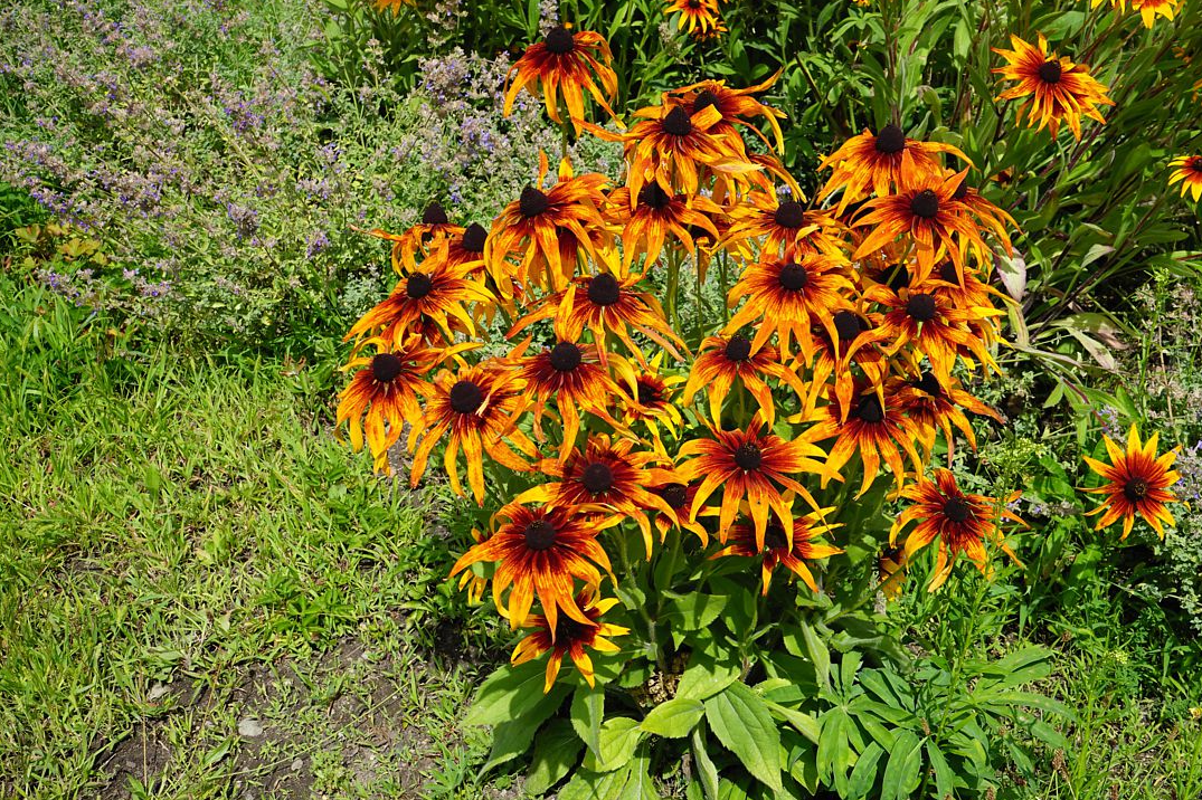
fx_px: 1268
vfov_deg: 35.0
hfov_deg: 50.5
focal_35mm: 38
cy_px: 423
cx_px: 702
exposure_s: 1/160
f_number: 11
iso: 100
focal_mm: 32
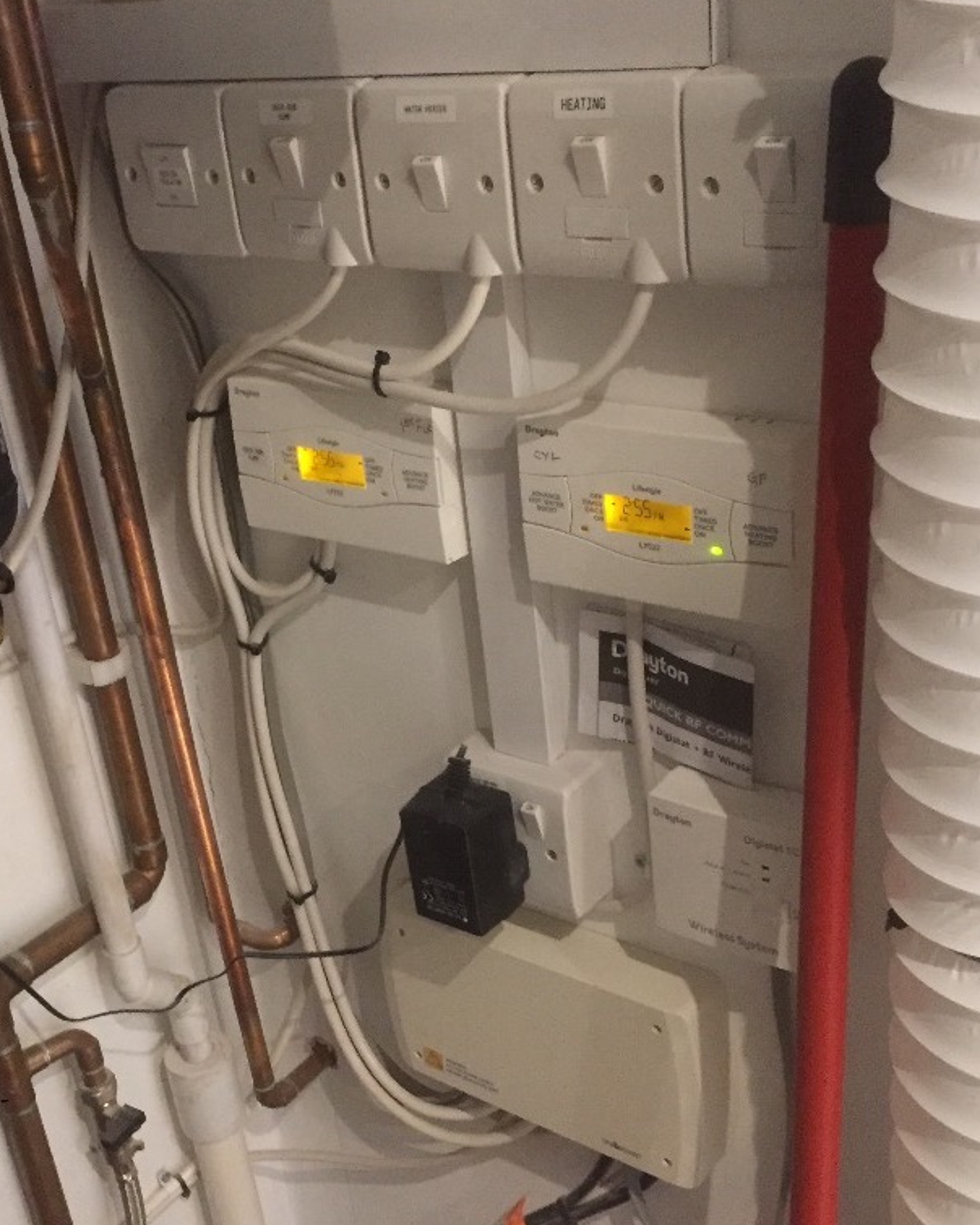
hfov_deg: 33.2
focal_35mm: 45
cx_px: 350
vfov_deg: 41.1
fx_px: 1631
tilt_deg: -24.4
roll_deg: +9.5
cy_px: 643
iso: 320
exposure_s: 1/17
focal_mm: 4.15
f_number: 2.2
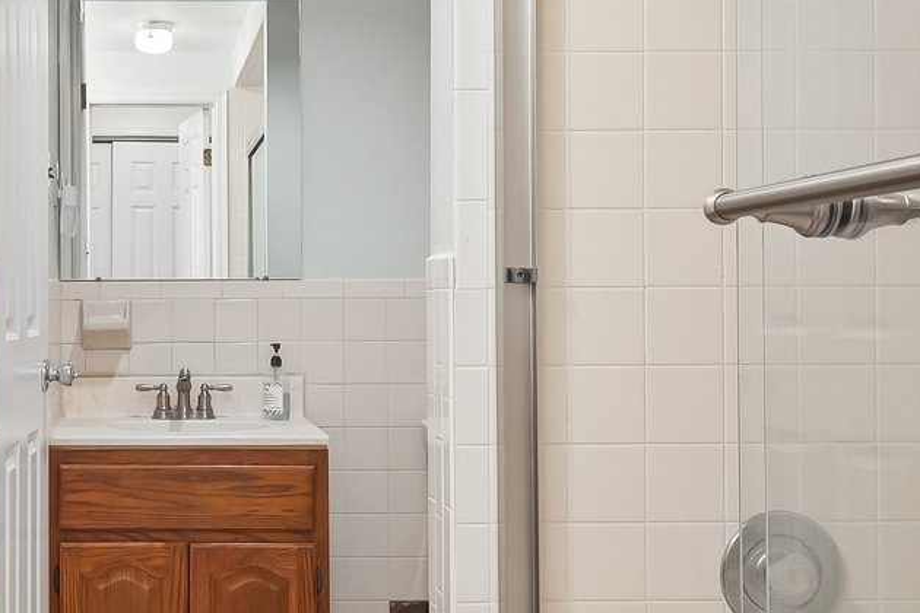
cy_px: 304
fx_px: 1993
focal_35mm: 78
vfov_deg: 17.5
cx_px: 177
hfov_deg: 25.5
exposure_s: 1/80
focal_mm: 24
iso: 2500
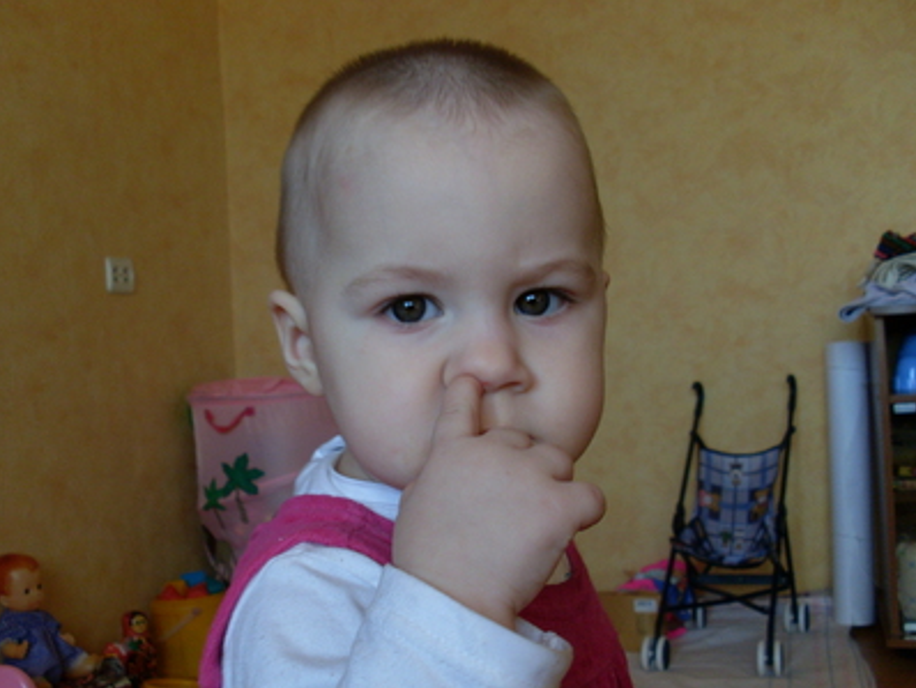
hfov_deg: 43.8
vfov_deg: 33.6
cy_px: 377
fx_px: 1139
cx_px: 426
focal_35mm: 43
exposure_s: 1/90
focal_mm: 6.3
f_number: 3
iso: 100
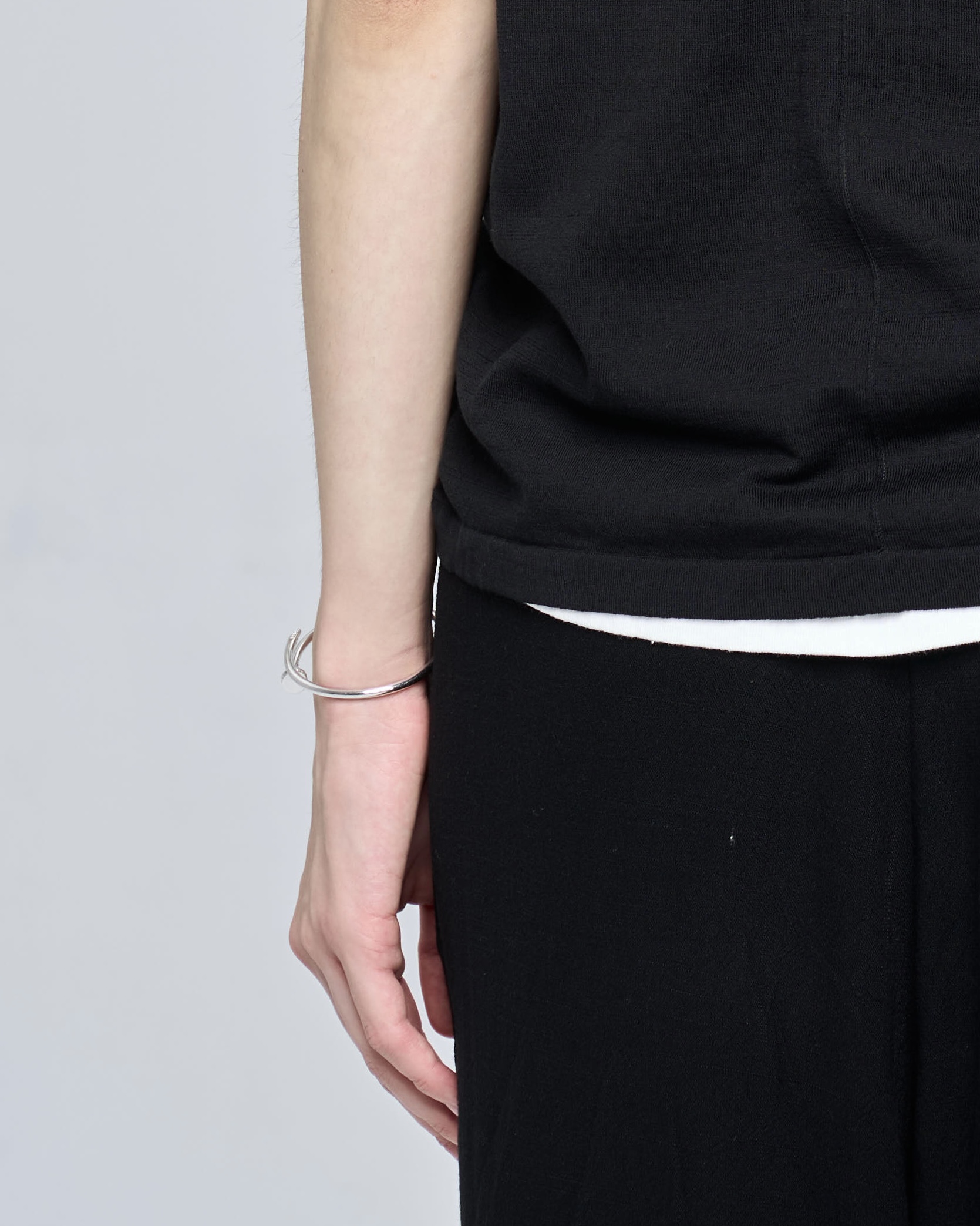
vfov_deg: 7.7
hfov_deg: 6.2
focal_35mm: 250
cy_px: -283
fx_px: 9066
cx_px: 982
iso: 200
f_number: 8
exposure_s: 1/125
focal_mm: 85
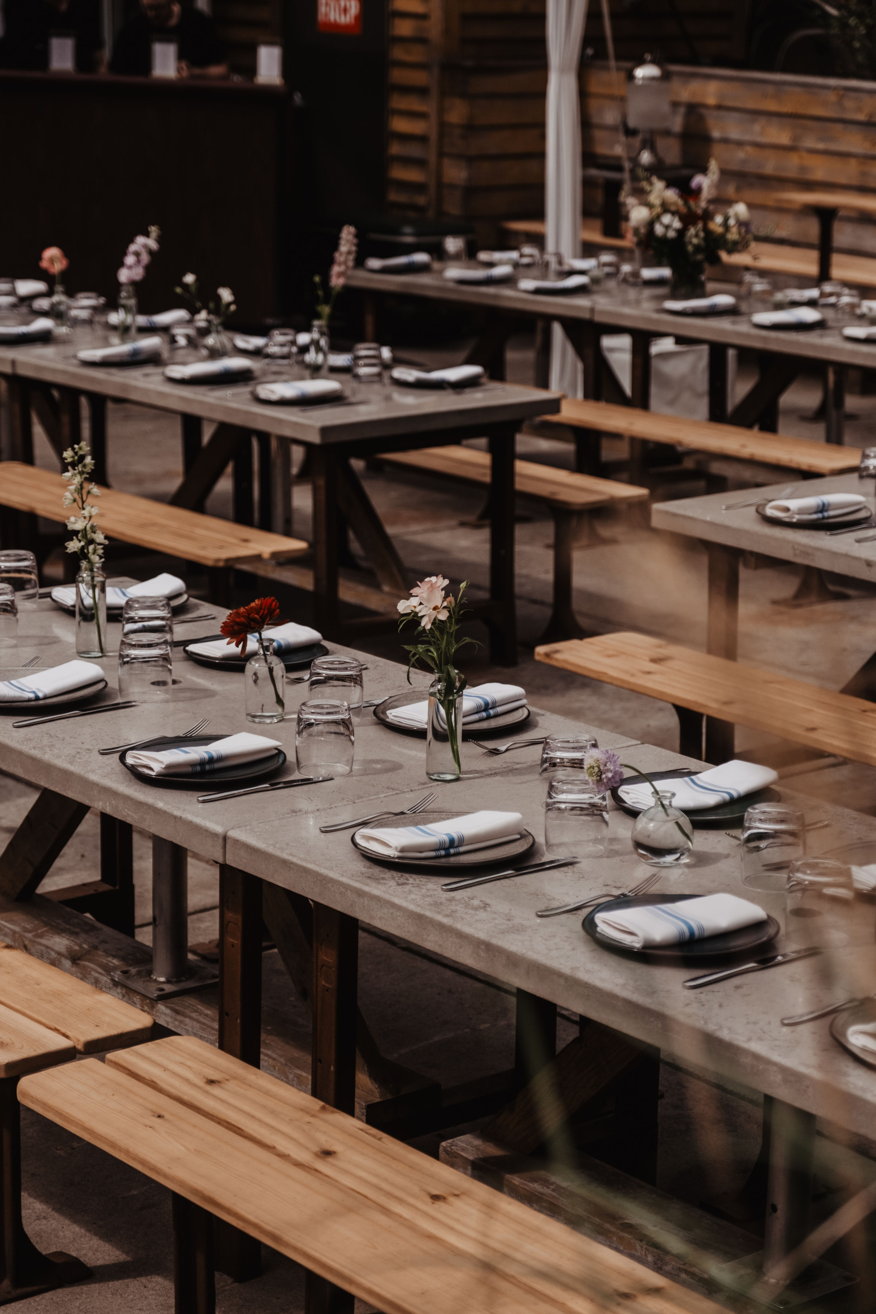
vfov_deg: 24.5
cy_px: 657
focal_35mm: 83
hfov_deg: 16.5
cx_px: 438
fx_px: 3029
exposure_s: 1/5000
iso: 250
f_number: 2.8
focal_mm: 55
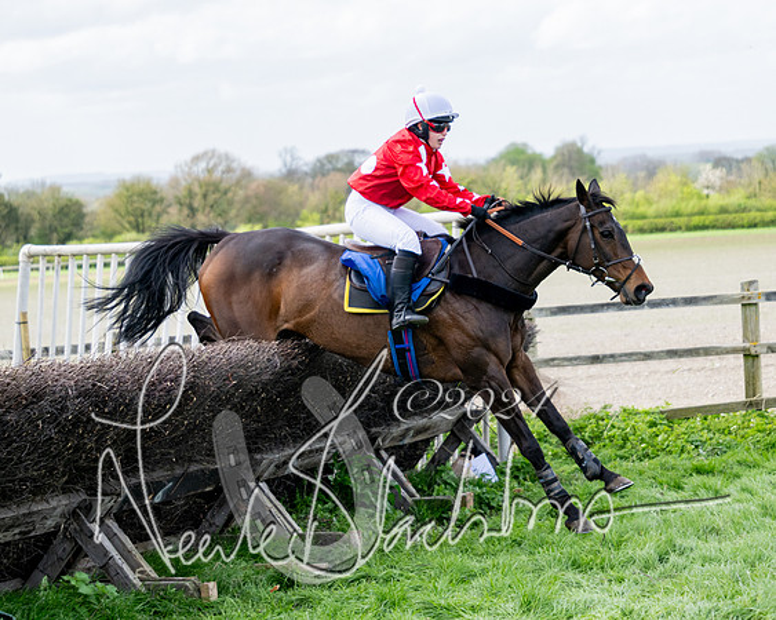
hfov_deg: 18.0
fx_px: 2453
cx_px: 396
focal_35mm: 107
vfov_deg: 14.4
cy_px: 241
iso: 400
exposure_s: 1/1600
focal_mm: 70
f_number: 3.5
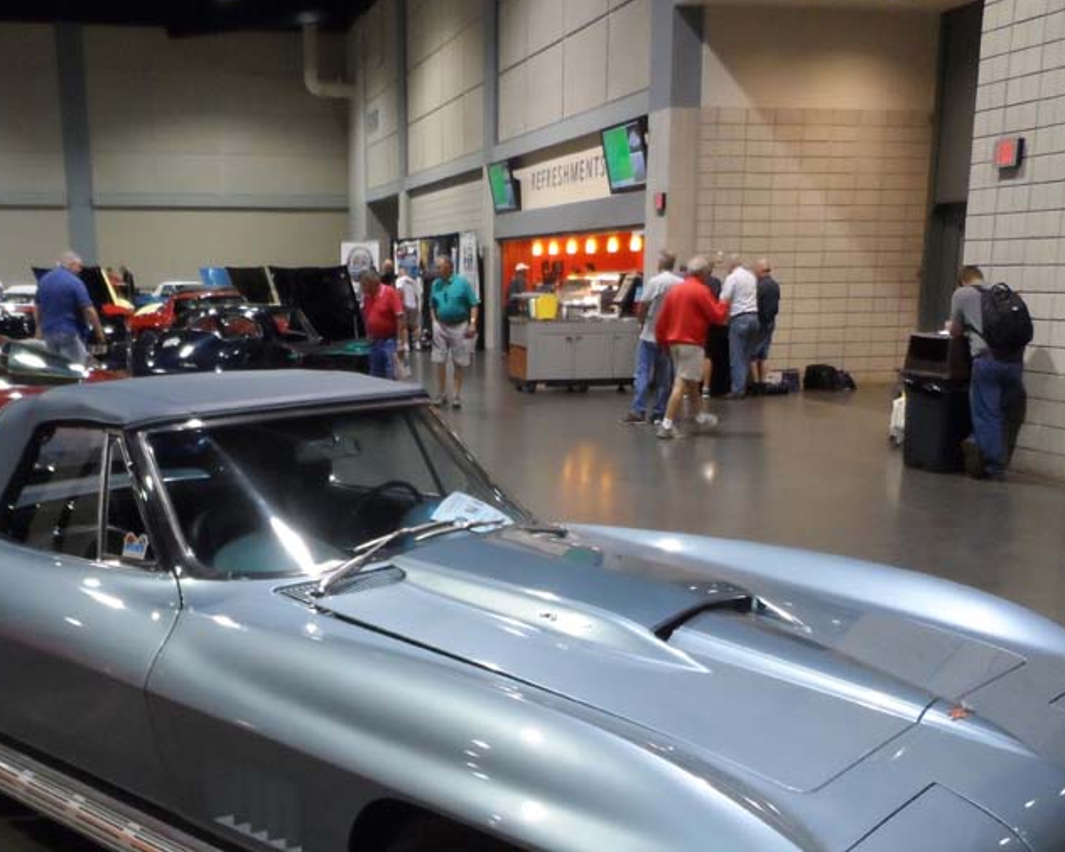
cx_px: 441
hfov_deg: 47.7
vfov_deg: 38.4
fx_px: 1198
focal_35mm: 38
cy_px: 609
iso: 320
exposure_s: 1/30
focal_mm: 4
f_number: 3.2
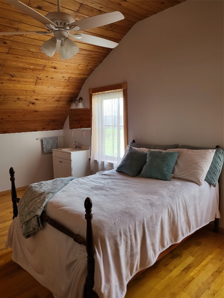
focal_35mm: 26
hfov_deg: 53.1
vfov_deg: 67.3
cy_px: 149
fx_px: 224
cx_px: 112
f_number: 1.8
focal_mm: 4.25
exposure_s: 1/60
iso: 160
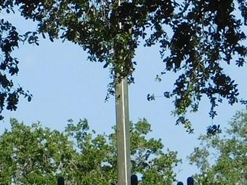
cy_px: 105
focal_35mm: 377
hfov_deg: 5.2
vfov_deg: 3.9
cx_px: -7
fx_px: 2690
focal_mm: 14.2
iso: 125
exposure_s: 1/800
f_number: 4.4
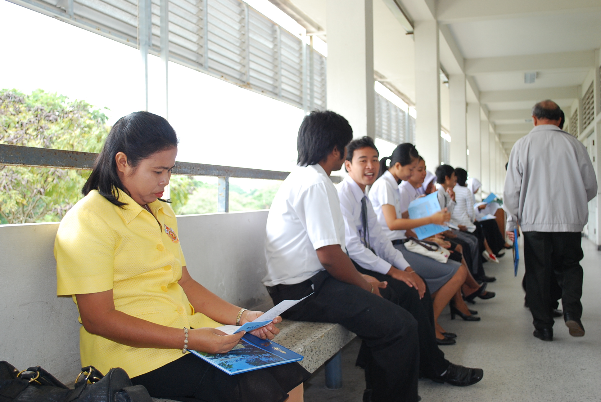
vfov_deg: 34.3
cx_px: 300
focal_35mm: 39
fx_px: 652
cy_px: 201
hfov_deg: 49.5
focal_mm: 26
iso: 400
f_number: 4.5
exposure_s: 1/50
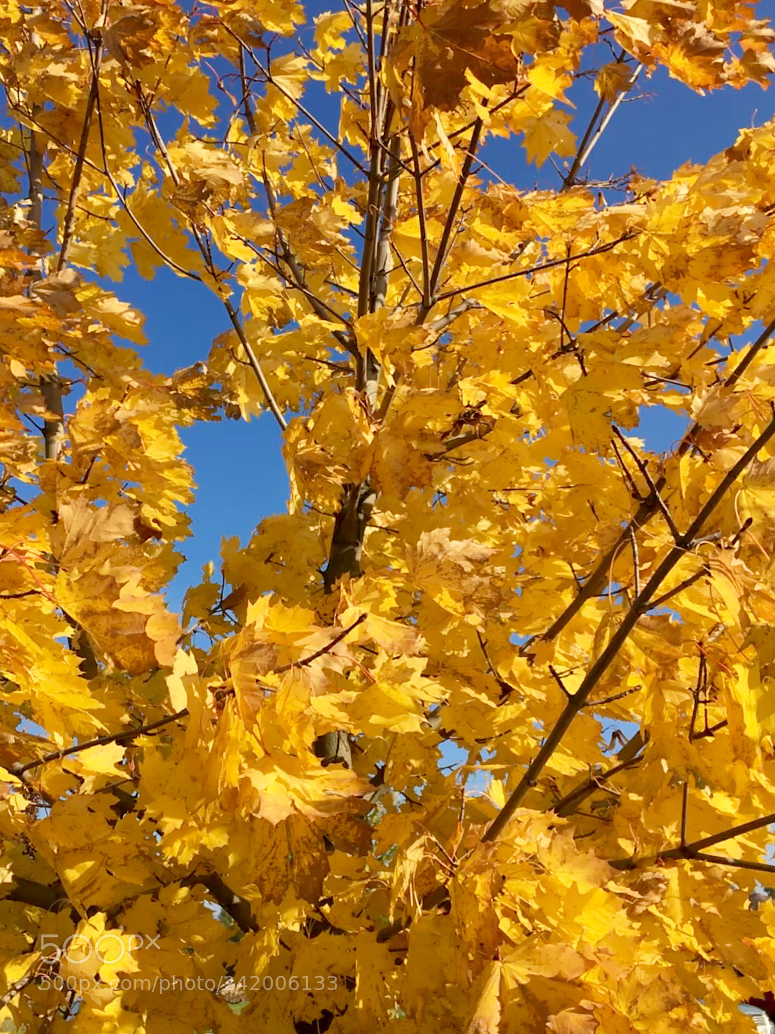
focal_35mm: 29
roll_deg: +1.7
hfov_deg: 48.2
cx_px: 388
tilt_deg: +25.6
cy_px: 517
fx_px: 866
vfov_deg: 61.7
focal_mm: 4.15
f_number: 2.2
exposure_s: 1/1350
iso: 25
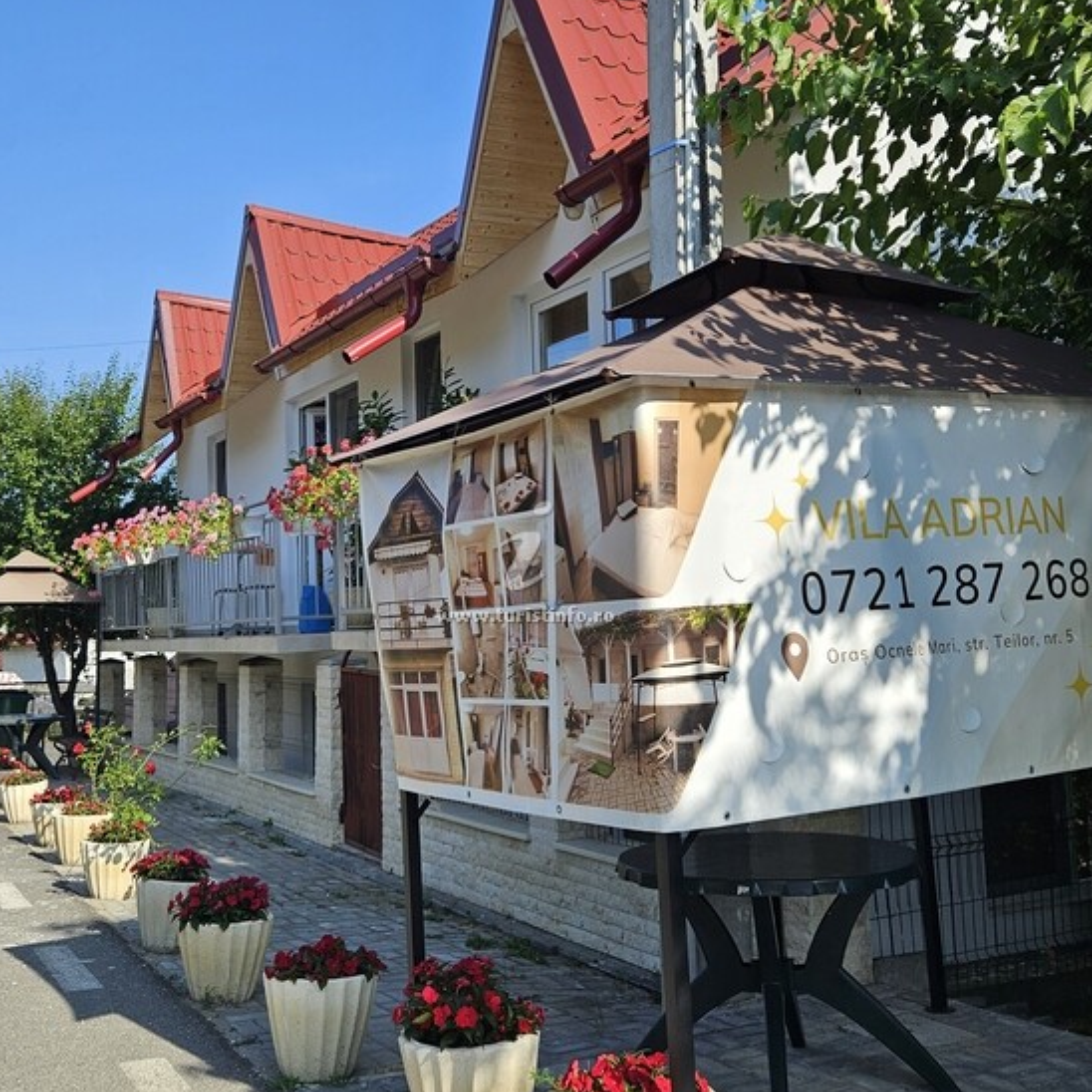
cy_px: 522
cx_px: 488
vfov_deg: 43.8
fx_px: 1356
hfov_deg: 43.8
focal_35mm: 38
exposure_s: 1/1501
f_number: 1.8
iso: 25
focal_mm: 5.4
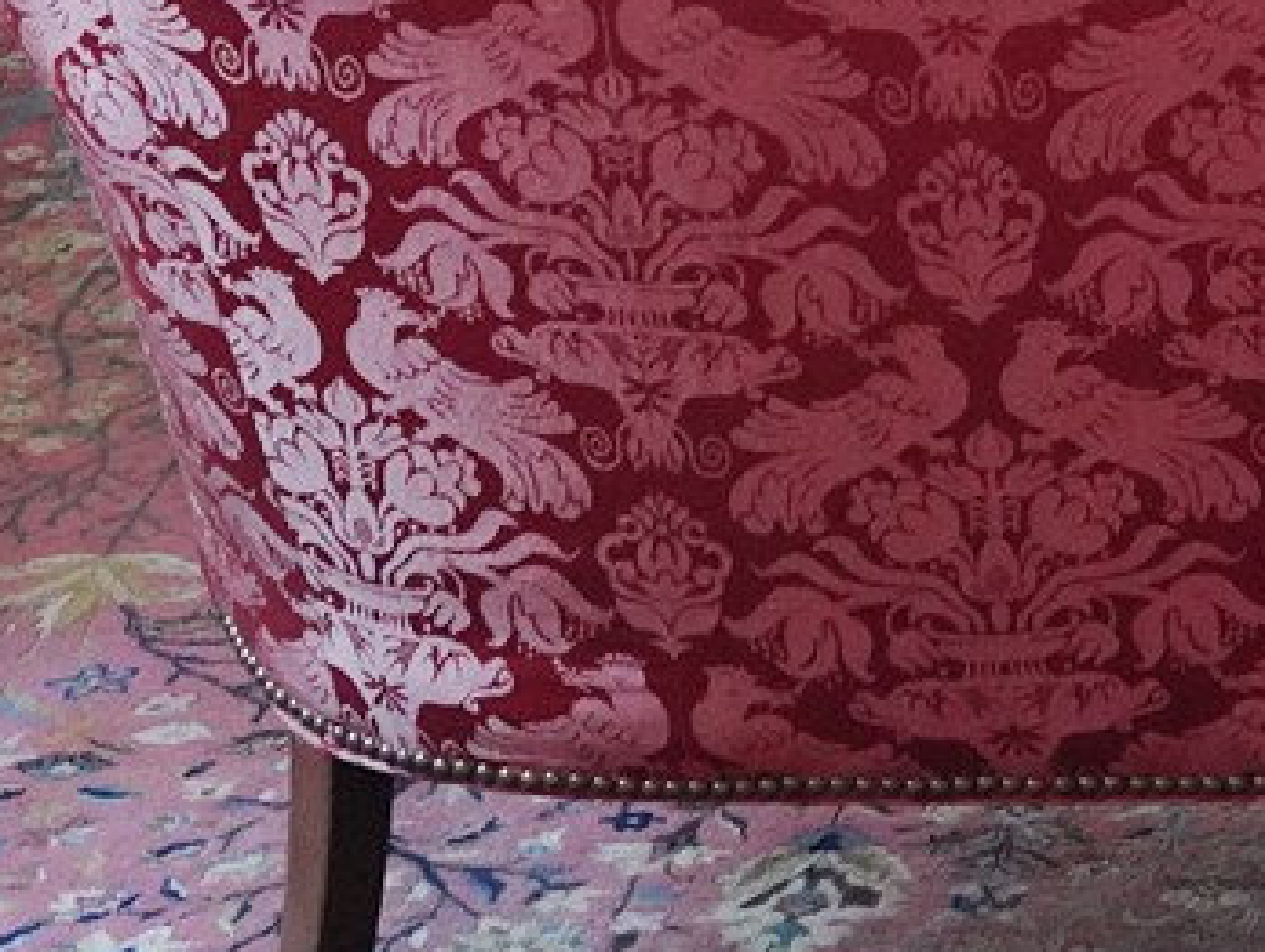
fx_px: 5670
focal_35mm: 155
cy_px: -974
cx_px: 2031
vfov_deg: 9.0
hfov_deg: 12.0
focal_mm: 28
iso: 6400
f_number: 7.1
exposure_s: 1/100
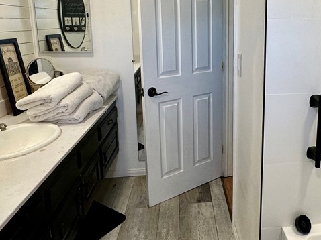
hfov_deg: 58.0
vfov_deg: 45.7
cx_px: 225
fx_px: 278
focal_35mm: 30
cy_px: 70
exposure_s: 1/127
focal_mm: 2.22
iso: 125
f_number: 2.2
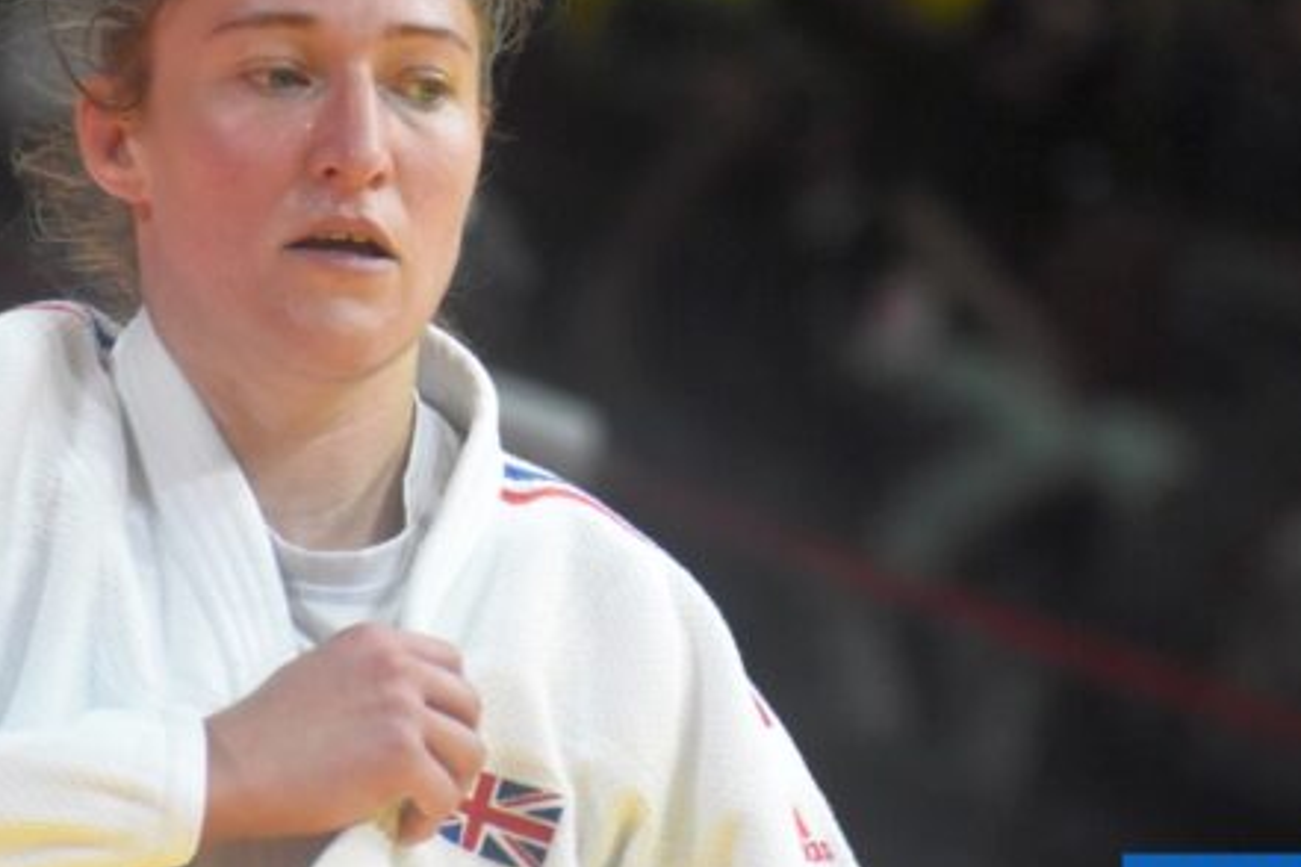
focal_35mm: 784
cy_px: 289
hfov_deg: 2.6
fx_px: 28331
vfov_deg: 1.8
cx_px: 543
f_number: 6.3
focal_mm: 300
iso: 3200
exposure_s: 1/800
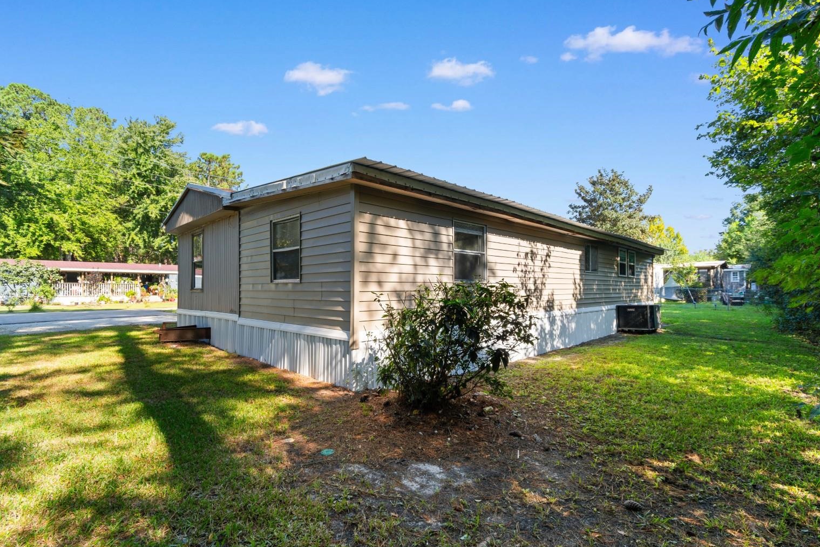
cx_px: 411
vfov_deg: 73.7
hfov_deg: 96.7
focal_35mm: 16
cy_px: 285
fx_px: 364
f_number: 5
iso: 100
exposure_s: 1/100
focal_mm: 10
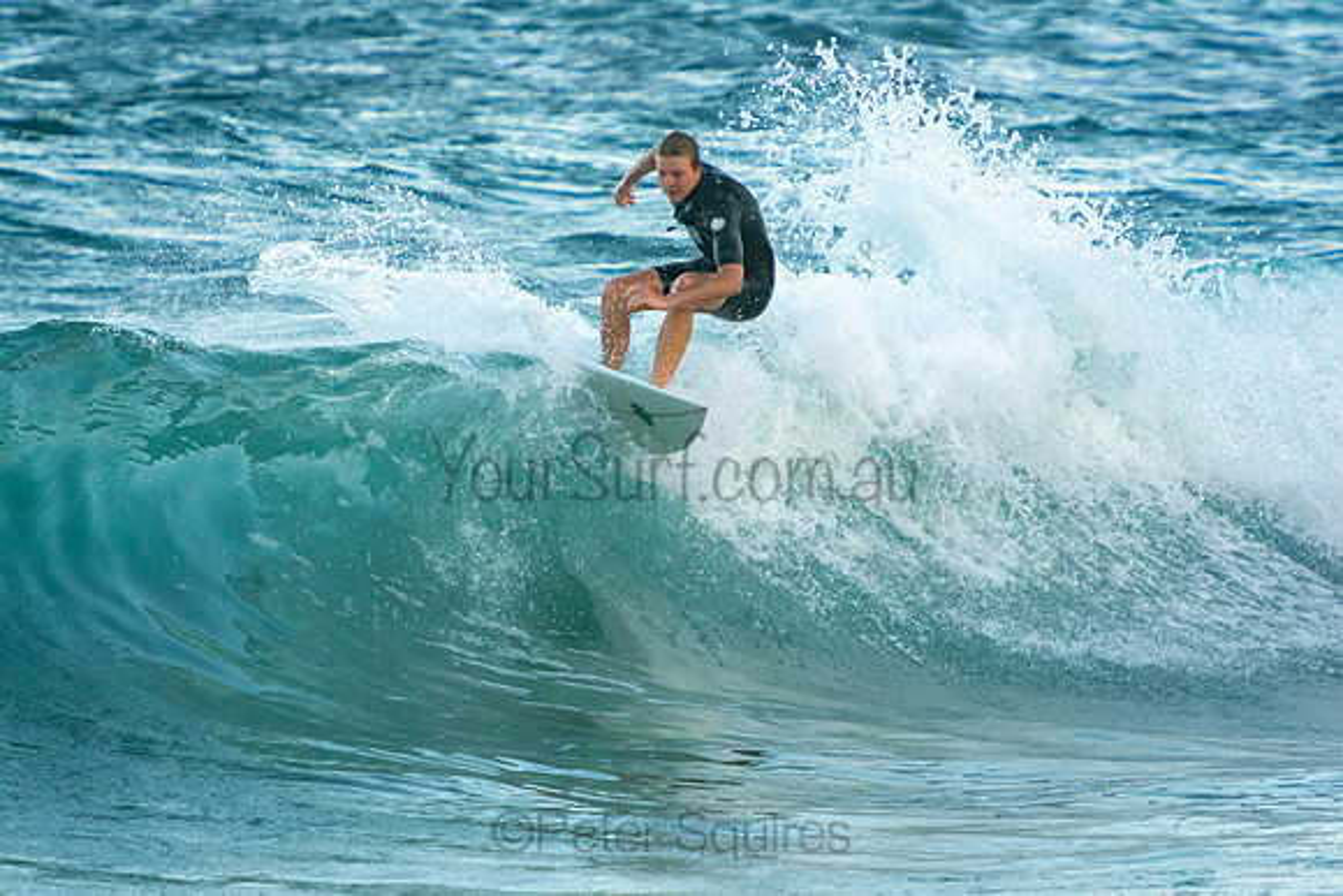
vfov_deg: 2.8
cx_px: 672
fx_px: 18221
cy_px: 448
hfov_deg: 4.2
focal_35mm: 488
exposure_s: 1/1000
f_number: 5.6
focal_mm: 320
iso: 1000
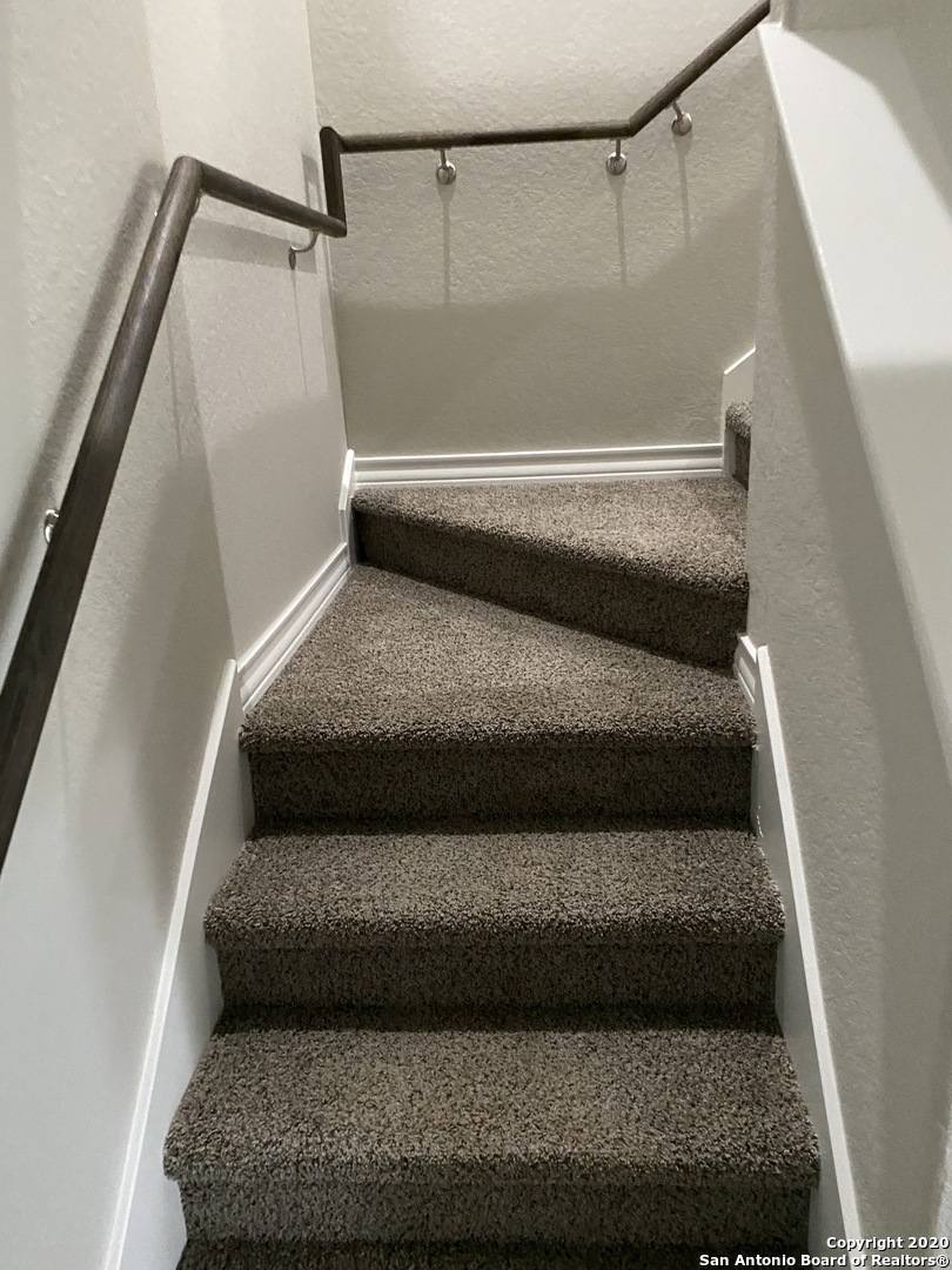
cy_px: 635
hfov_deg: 53.1
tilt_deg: -12.8
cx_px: 476
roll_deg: +1.9
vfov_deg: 67.3
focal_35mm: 26
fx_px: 953
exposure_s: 1/30
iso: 640
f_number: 1.8
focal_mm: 4.25
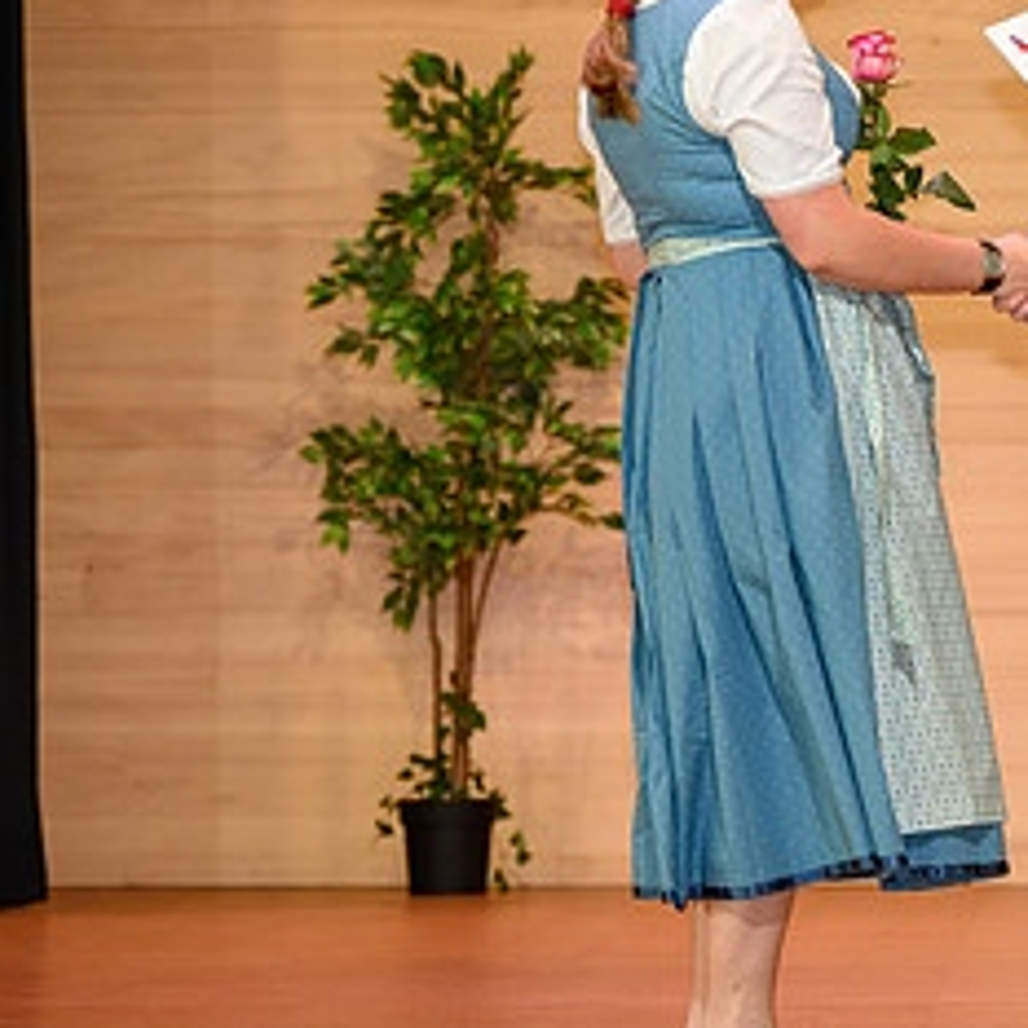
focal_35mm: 262
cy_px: 221
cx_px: 1045
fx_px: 8803
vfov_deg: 6.7
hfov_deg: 6.7
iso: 2000
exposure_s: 1/200
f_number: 5
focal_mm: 110
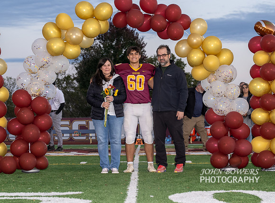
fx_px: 979
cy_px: 93
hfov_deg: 16.0
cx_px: 163
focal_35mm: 124
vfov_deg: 11.8
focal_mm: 70
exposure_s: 1/200
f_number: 4.5
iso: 1000
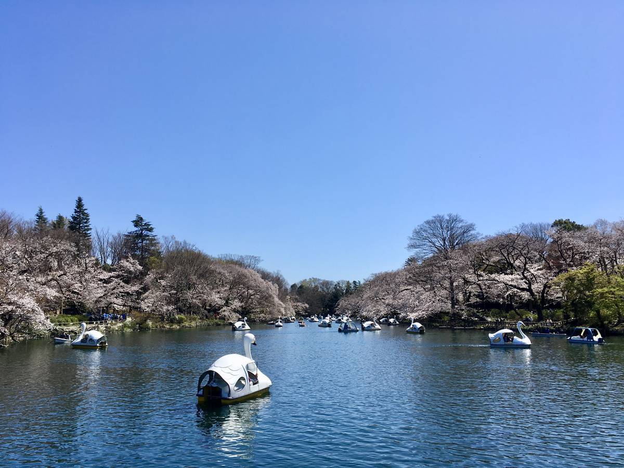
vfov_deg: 48.2
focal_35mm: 29
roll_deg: -0.6
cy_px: 234
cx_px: 312
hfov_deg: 61.7
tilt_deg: +7.0
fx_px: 523
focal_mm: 4.15
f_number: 2.2
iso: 25
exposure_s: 1/1709
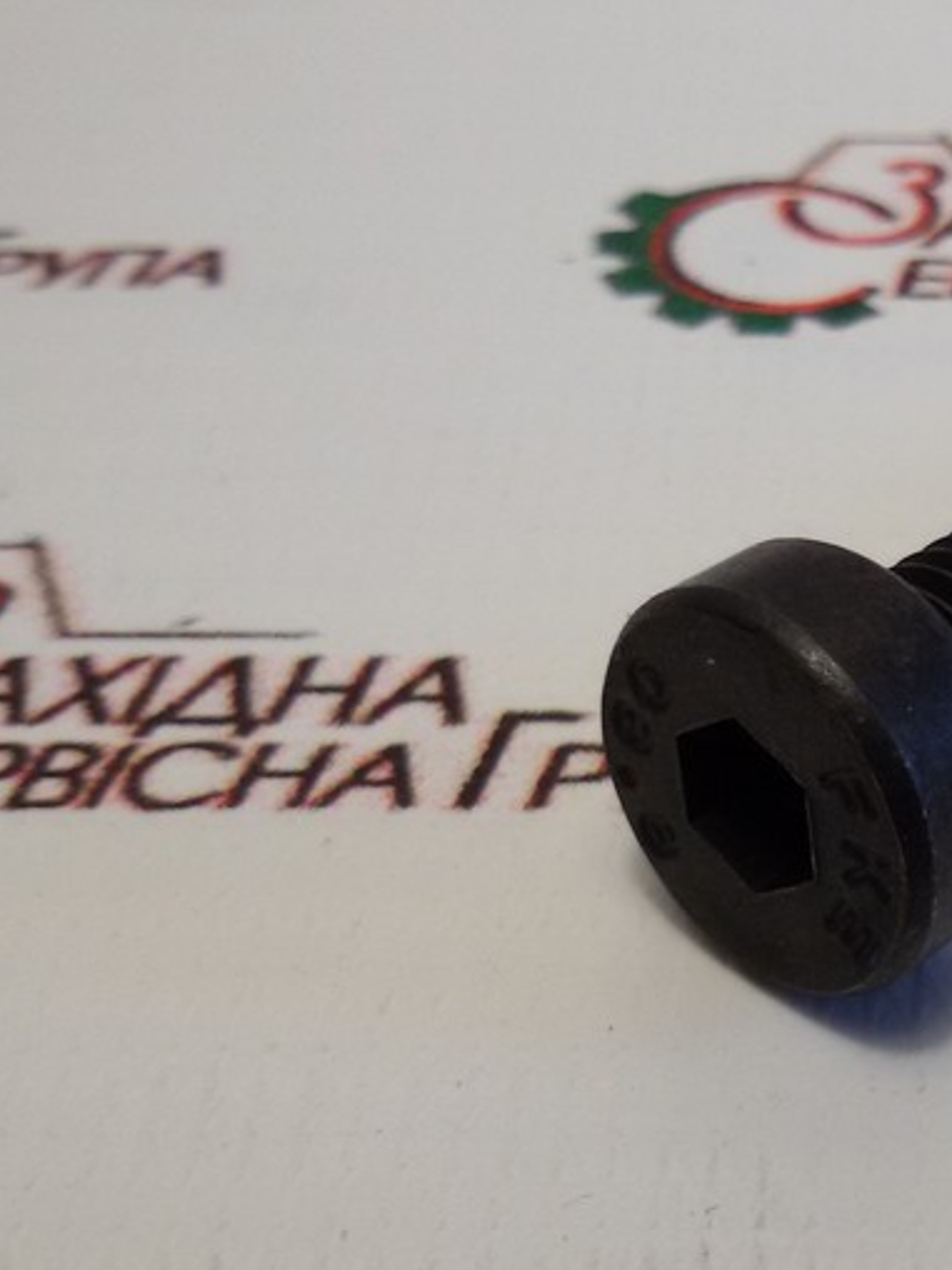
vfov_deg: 31.6
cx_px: 1024
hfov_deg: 22.8
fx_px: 2237
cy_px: 728
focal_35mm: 61
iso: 50
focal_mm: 2.93
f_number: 2.4
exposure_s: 1/100
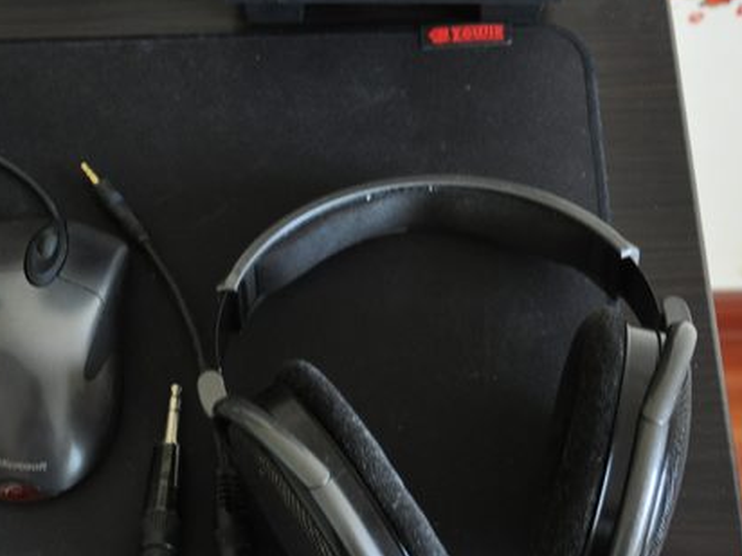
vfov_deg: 17.5
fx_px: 1801
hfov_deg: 23.1
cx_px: 223
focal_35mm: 84
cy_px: 344
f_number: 4.2
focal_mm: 32
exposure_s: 1/40
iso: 800
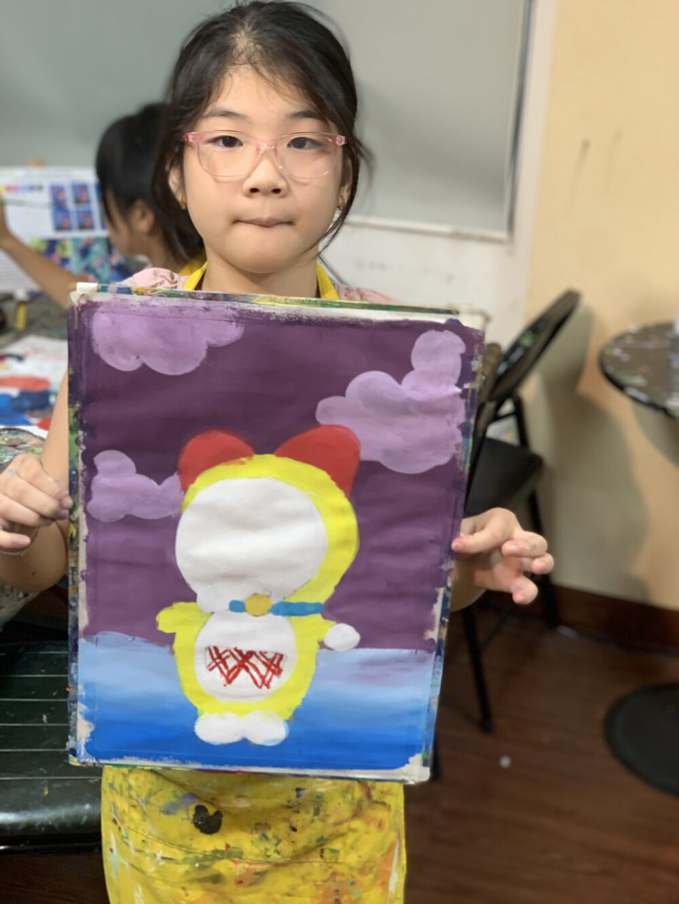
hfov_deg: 28.0
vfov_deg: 36.8
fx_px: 1360
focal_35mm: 52
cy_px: 452
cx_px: 340
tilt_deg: -21.3
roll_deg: -2.8
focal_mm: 6
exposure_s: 1/50
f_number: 2.4
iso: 64
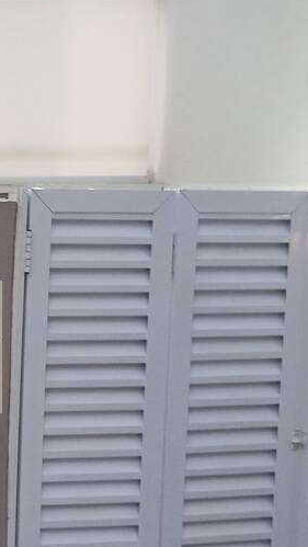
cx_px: -195
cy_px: 347
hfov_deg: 12.8
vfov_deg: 24.1
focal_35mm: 88
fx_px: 1277
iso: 196
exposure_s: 1/24
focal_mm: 3.43
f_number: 2.2
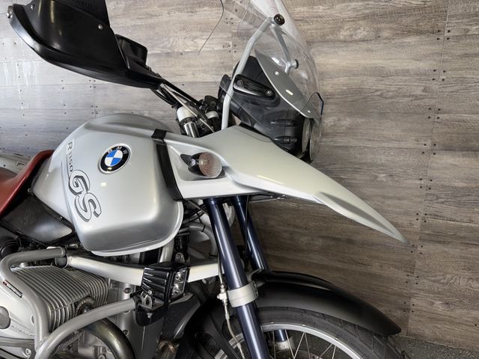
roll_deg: +0.0
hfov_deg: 71.6
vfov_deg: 56.8
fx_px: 332
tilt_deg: -10.5
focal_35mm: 24
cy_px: 180
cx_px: 240
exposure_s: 1/46
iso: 50
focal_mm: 6.76
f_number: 1.78
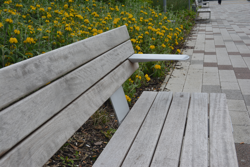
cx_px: 125
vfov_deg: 34.2
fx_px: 271
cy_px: 84
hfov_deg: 49.6
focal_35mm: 39
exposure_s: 1/250
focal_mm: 26
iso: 100
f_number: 8
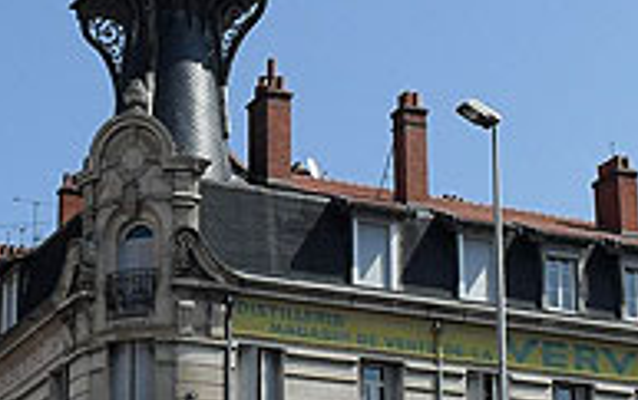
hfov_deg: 17.2
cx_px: 307
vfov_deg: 10.8
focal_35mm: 121
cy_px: 250
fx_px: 2106
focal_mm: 8.7
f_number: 10
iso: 100
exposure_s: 1/180
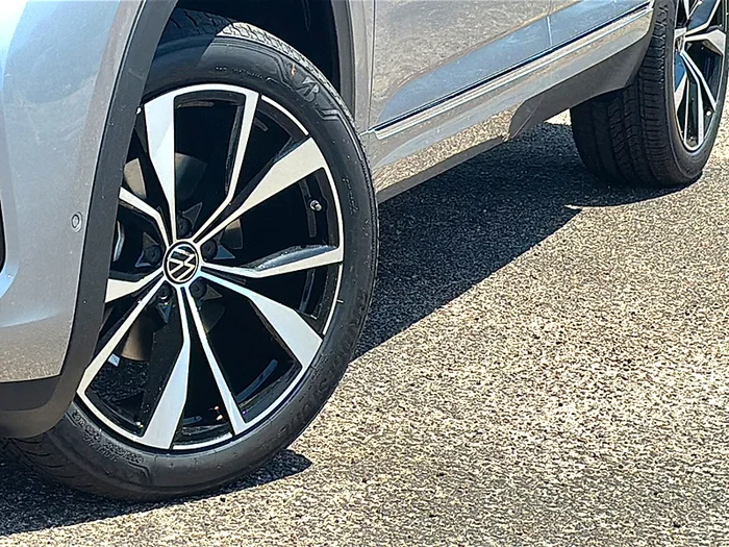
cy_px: 274
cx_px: 364
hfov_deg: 19.6
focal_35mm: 100
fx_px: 2106
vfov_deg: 14.8
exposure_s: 1/3906
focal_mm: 6.86
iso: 80
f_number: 1.78
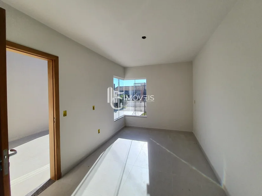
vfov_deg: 89.9
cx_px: 131
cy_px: 98
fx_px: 98
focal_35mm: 13
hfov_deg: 106.2
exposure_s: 1/1010
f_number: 2.2
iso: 50
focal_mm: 1.74
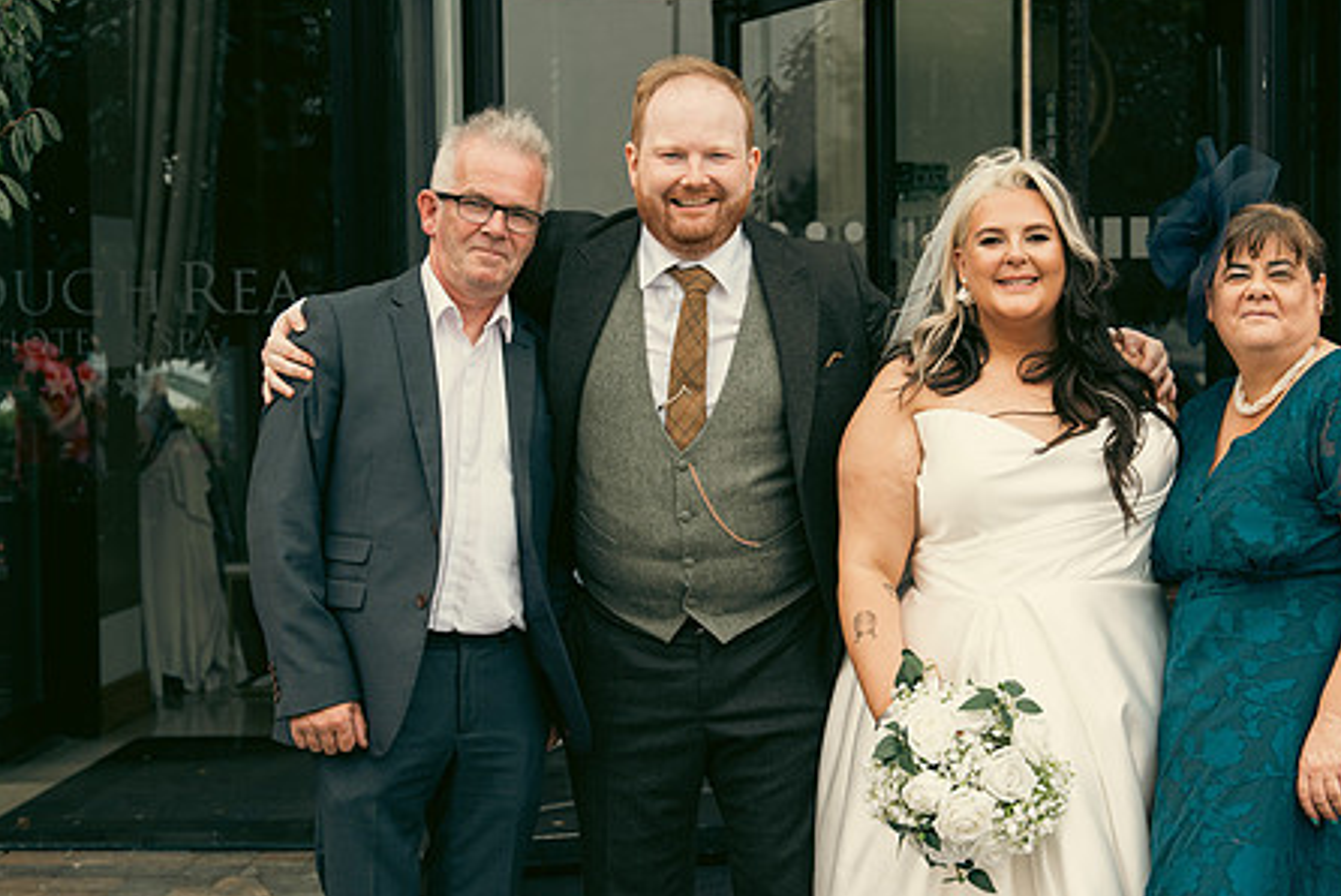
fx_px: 3392
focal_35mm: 91
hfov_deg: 22.3
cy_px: 516
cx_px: 860
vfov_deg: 15.0
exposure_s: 1/250
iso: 200
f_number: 5
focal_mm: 70
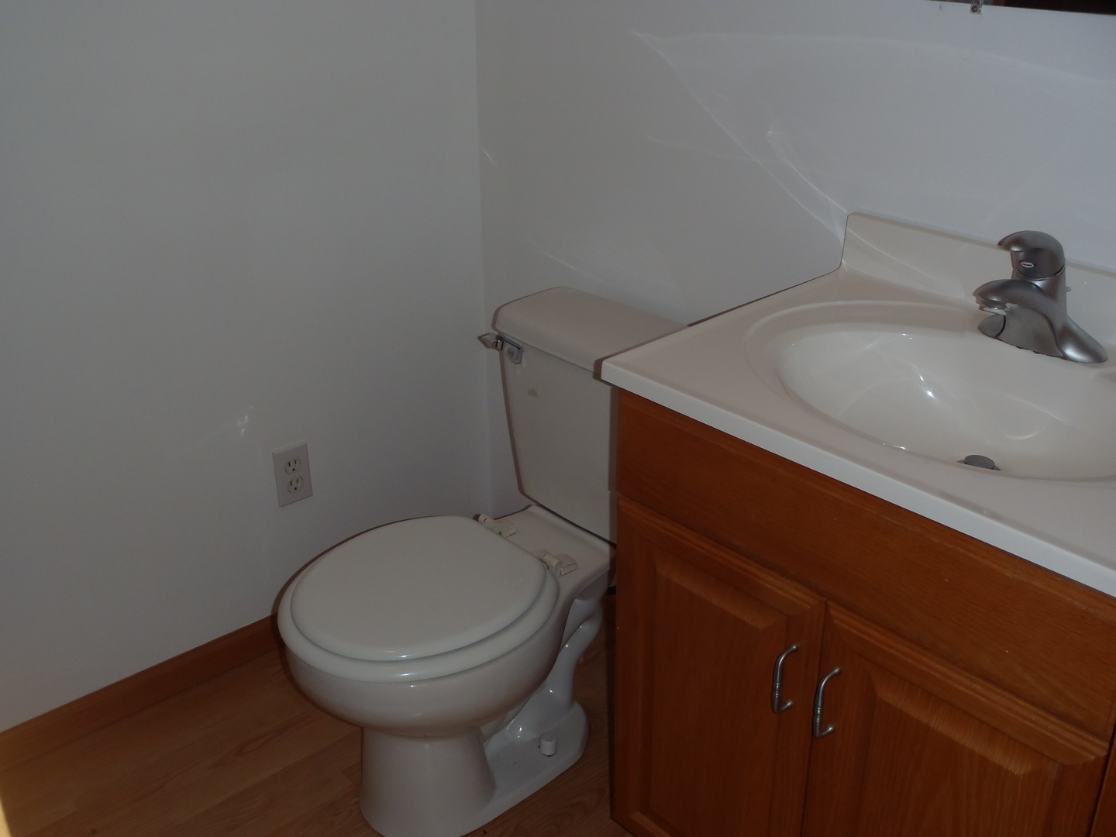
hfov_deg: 51.4
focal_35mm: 36
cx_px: 558
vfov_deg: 39.7
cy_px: 418
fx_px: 1161
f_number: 4.5
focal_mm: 6.45
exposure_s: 1/30
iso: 100
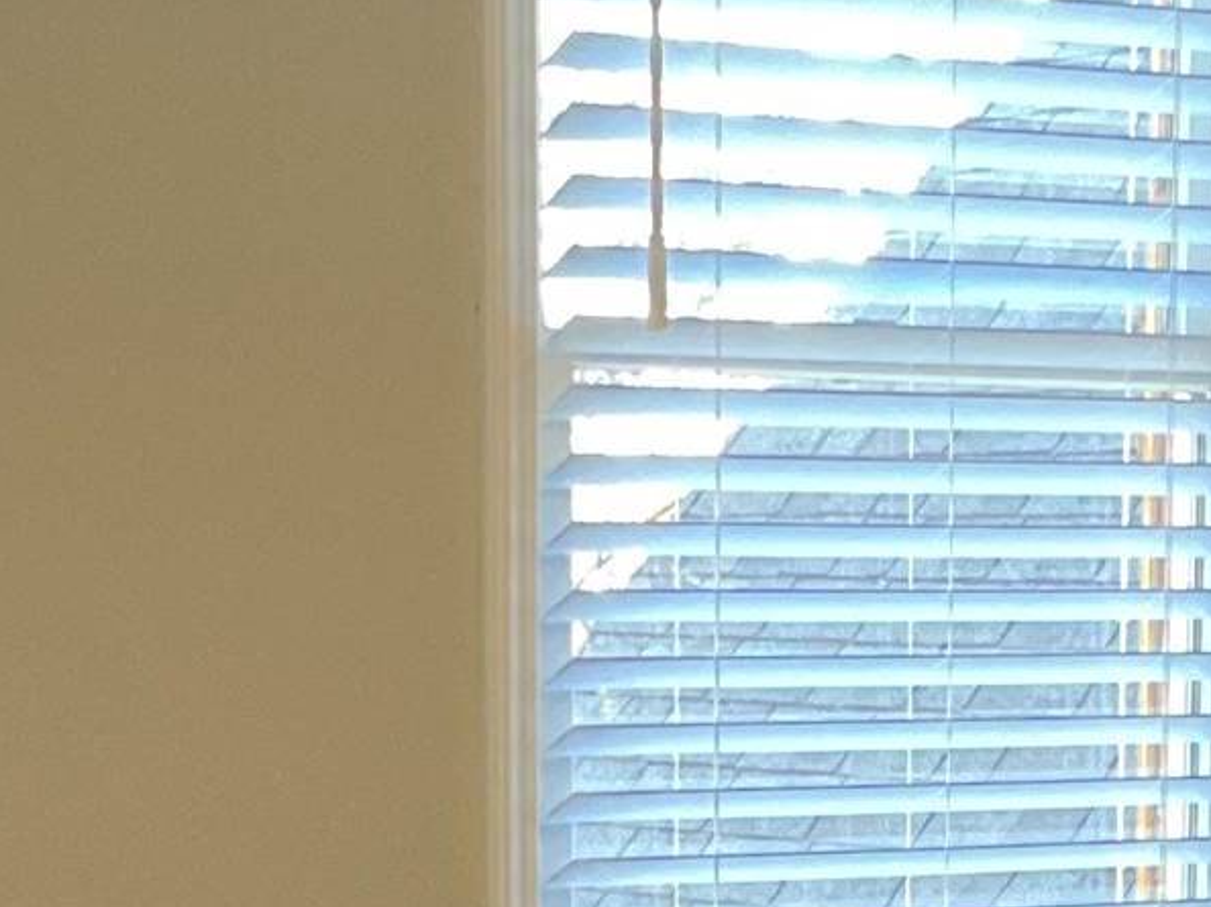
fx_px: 5245
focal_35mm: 150
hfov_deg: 13.1
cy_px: 1353
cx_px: 926
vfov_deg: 9.6
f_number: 1.8
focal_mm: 3
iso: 160
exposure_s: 1/60
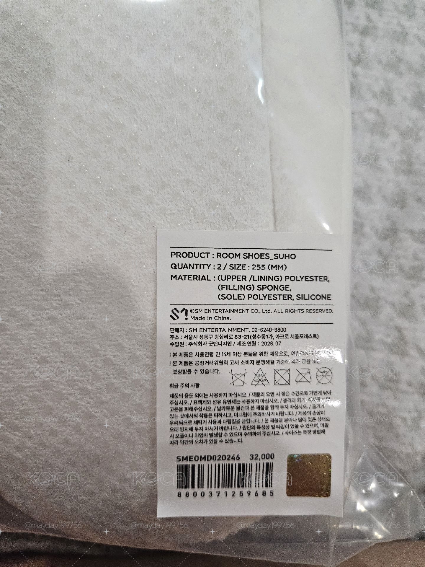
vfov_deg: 73.9
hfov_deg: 58.9
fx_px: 377
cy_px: 284
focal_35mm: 23
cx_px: 212
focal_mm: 5.4
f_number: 1.8
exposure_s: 1/120
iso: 800
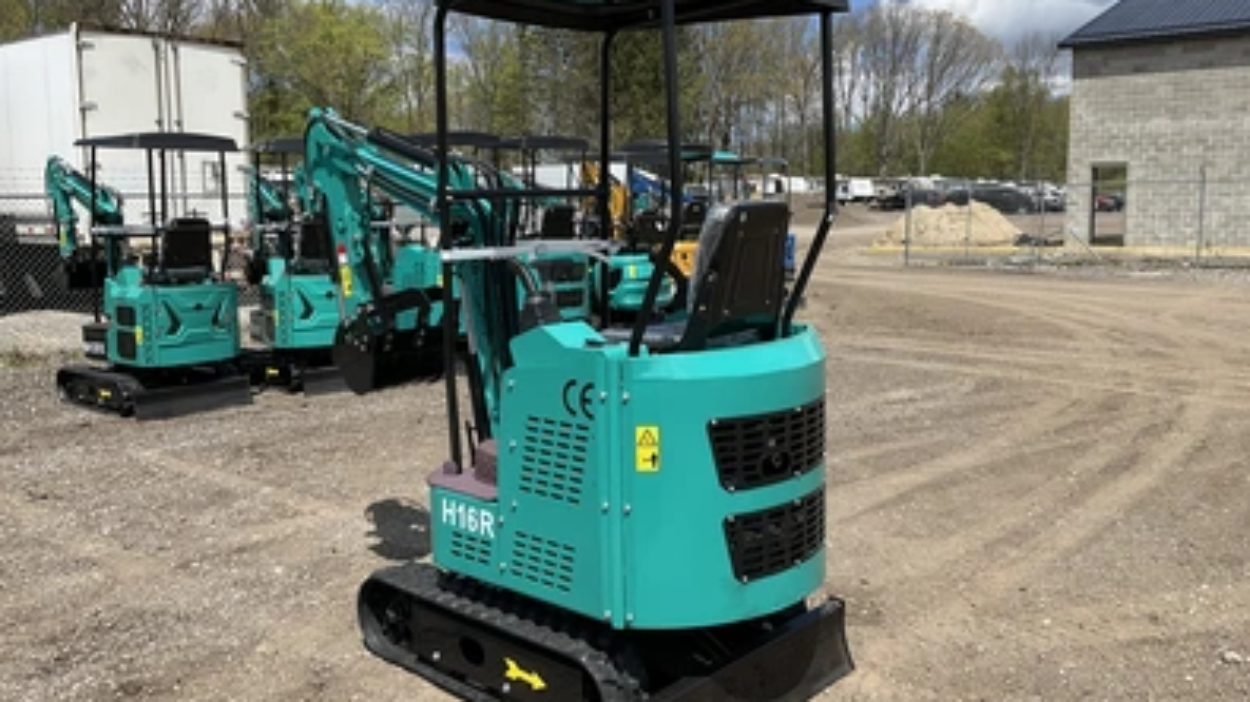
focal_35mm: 32
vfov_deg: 36.6
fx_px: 1060
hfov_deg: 61.0
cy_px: 329
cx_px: 623
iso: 25
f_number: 1.8
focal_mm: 3
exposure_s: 1/1912
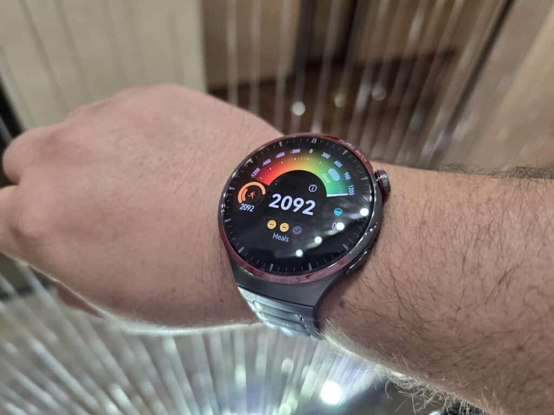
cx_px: 277
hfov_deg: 73.9
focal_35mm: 23
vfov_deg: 58.9
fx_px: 368
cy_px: 208
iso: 200
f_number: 1.7
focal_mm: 6.3
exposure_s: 1/50
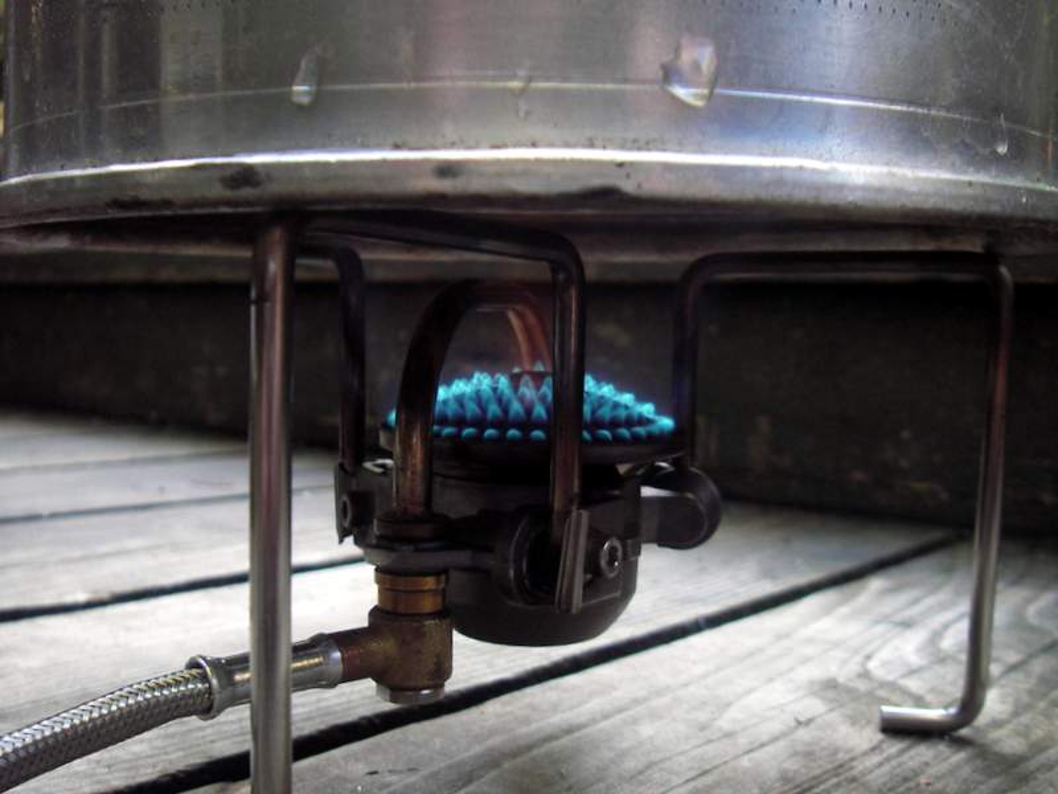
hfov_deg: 49.0
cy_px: 397
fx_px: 1161
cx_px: 529
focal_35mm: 38
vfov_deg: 37.7
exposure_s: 1/30
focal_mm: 6.3
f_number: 3.3
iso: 80
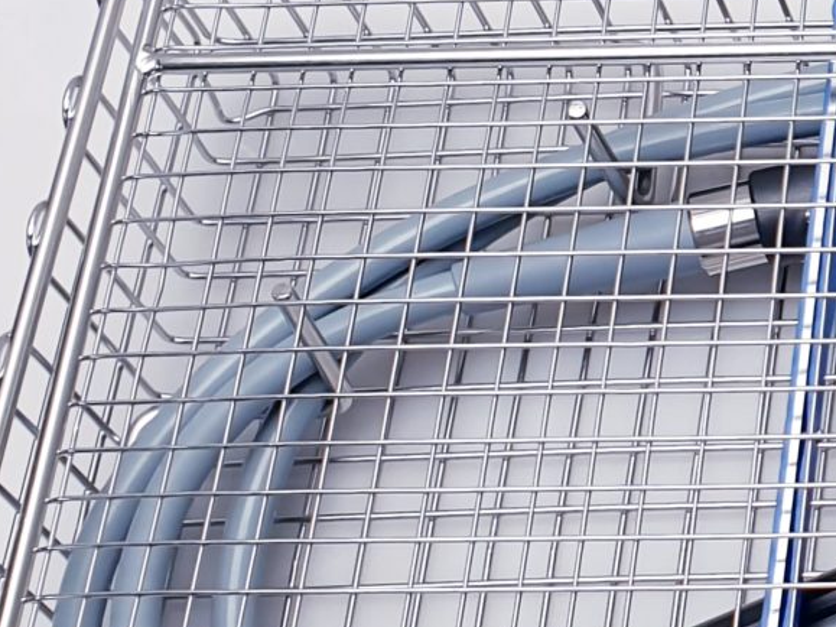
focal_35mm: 115
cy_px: 209
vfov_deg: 12.9
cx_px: 1354
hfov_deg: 15.4
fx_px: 2777
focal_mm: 4.3
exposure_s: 1/100
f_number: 2.4
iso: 50
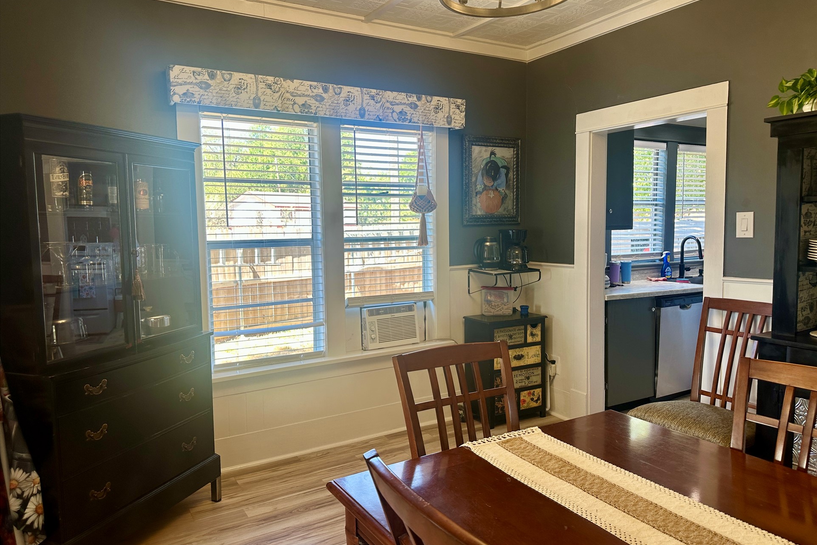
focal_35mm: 25
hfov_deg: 71.5
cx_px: 408
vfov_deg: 51.3
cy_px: 271
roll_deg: +0.8
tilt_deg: -3.3
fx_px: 567
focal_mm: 6.86
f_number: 1.78
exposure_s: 1/120
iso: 80
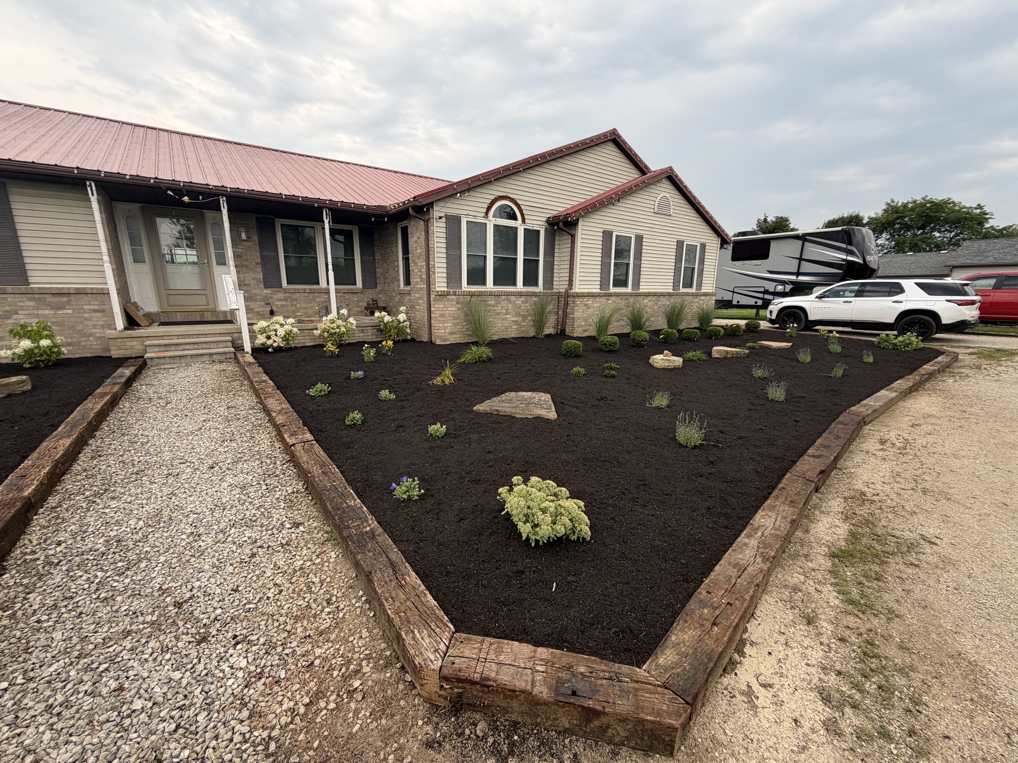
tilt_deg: -10.1
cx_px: 509
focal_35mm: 14
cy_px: 382
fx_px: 412
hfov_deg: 102.1
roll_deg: -1.7
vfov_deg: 85.7
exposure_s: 1/260
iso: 50
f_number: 2.2
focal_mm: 2.22
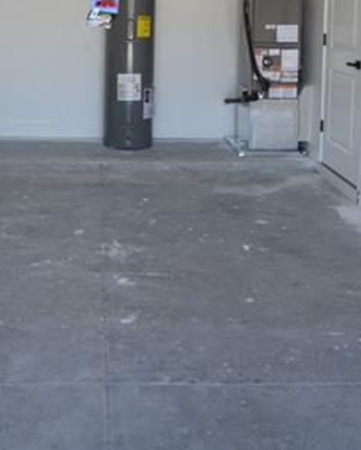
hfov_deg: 31.9
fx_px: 627
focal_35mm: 47
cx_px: 133
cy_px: 26
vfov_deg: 36.5
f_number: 5.6
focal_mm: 10
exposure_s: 1/125
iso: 360
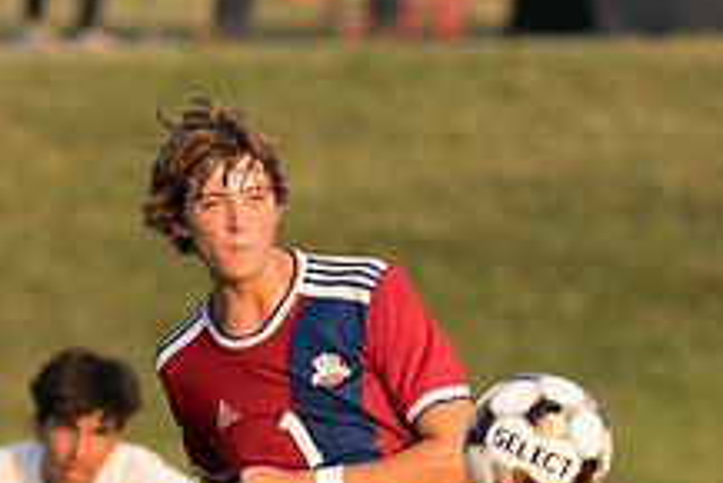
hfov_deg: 1.5
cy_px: 497
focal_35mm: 1358
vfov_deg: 1.0
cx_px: 385
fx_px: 27290
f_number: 2.8
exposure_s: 1/1250
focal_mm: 200
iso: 250
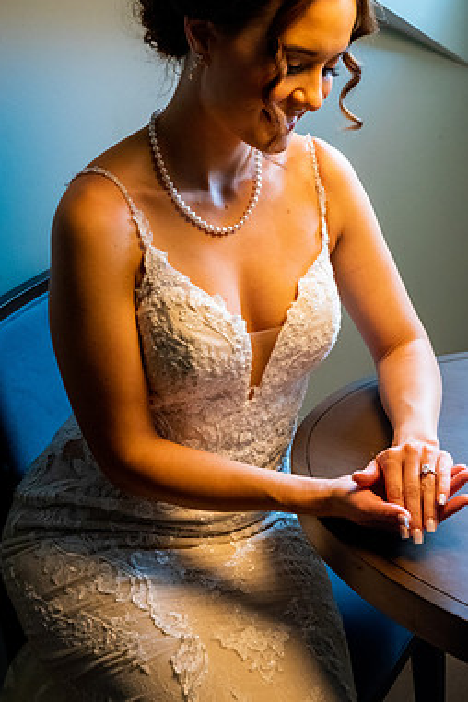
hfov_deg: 20.9
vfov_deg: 30.9
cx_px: 269
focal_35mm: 65
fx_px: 1267
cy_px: 306
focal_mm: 55
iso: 5000
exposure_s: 1/125
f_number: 7.1
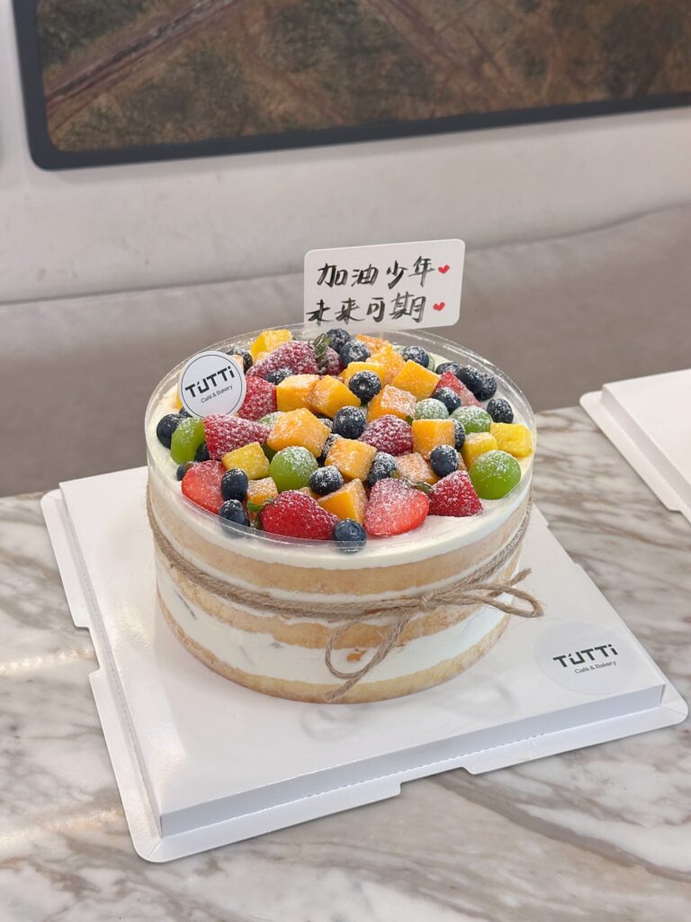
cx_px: 346
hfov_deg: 30.3
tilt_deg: -35.8
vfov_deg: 39.7
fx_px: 1278
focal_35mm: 48
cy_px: 461
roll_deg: -2.6
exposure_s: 1/50
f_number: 1.78
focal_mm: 6.86
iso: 250
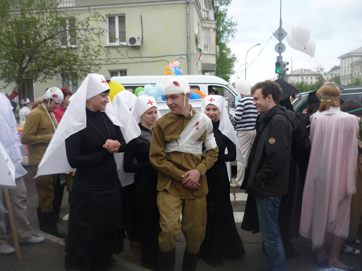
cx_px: 181
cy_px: 136
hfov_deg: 55.4
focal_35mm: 33
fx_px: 345
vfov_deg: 42.9
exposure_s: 1/500
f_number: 2.8
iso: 100
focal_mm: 5.5
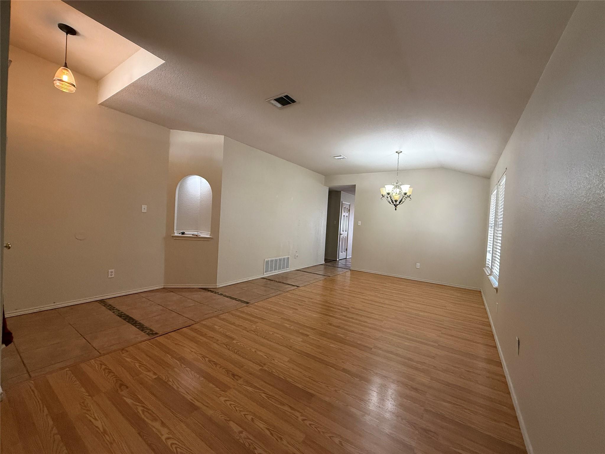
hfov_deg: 102.1
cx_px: 302
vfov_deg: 85.7
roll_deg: -3.2
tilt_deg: -0.6
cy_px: 227
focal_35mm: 14
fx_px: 245
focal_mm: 2.22
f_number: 2.2
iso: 500
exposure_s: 1/120
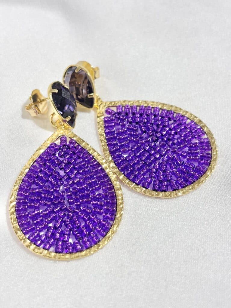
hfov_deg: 28.0
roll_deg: +12.5
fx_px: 463
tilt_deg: -43.7
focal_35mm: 52
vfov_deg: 36.8
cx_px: 116
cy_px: 154
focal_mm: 5.96
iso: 32
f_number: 1.6
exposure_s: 1/151
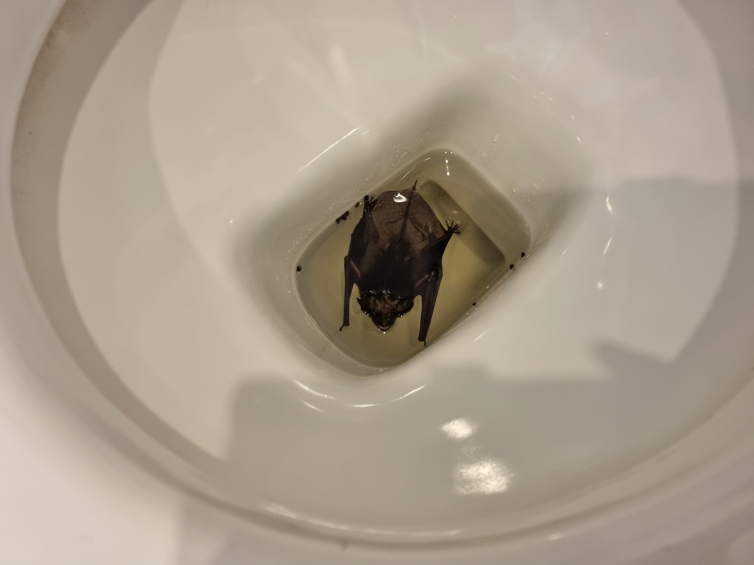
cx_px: 377
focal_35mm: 26
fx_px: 566
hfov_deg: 67.3
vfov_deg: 53.1
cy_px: 282
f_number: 1.8
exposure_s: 1/100
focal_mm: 5.4
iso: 250
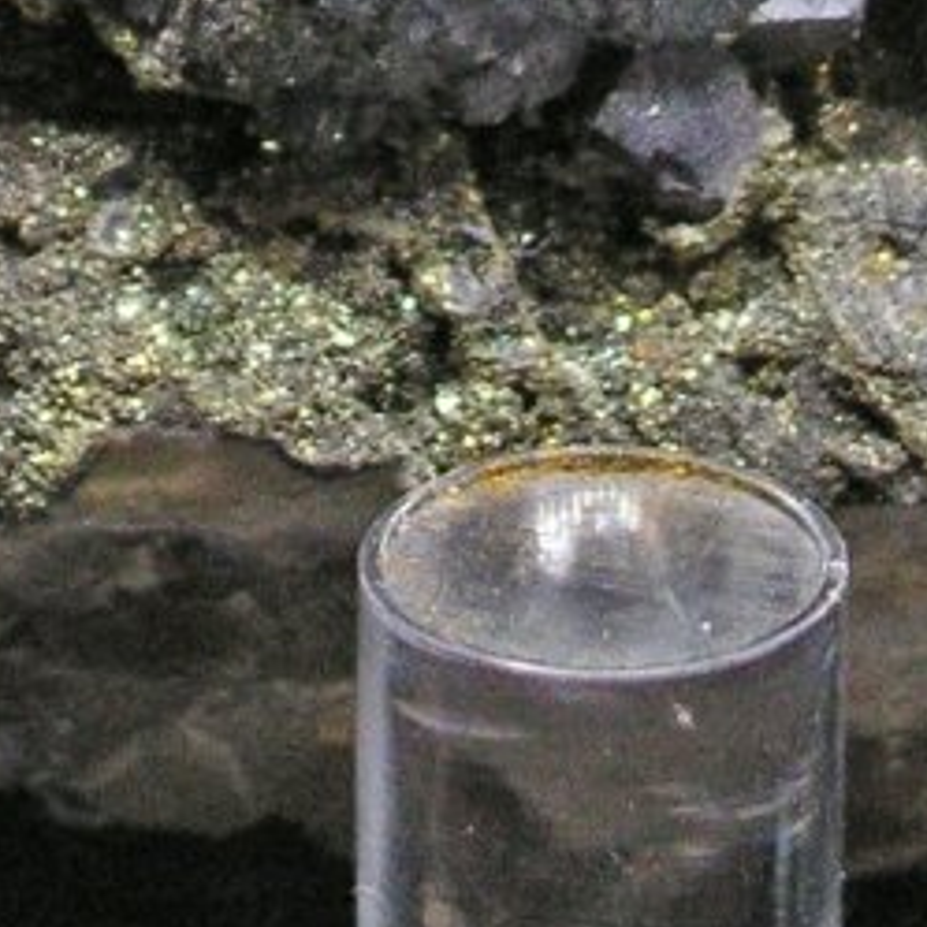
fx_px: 9907
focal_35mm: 327
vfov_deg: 5.3
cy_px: -920
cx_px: 436
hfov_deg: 5.4
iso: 200
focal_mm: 16.3
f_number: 5.2
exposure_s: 1/30
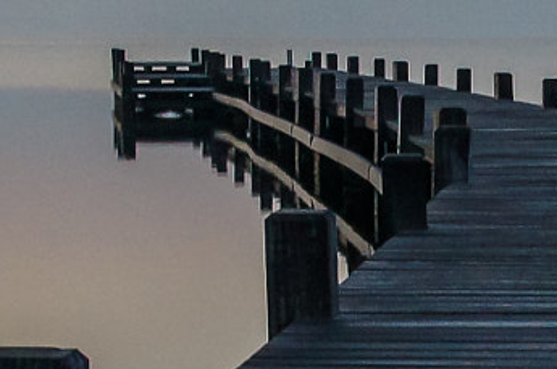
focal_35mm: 178
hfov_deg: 11.3
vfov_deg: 7.6
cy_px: 439
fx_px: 2750
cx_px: 683
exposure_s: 1/25
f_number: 9
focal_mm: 20
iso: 1600
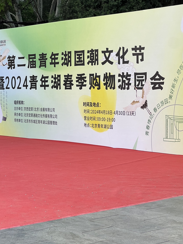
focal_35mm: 96
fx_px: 677
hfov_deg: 15.4
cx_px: 92
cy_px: 110
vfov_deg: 20.4
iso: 40
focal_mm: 9
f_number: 2.8
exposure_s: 1/99
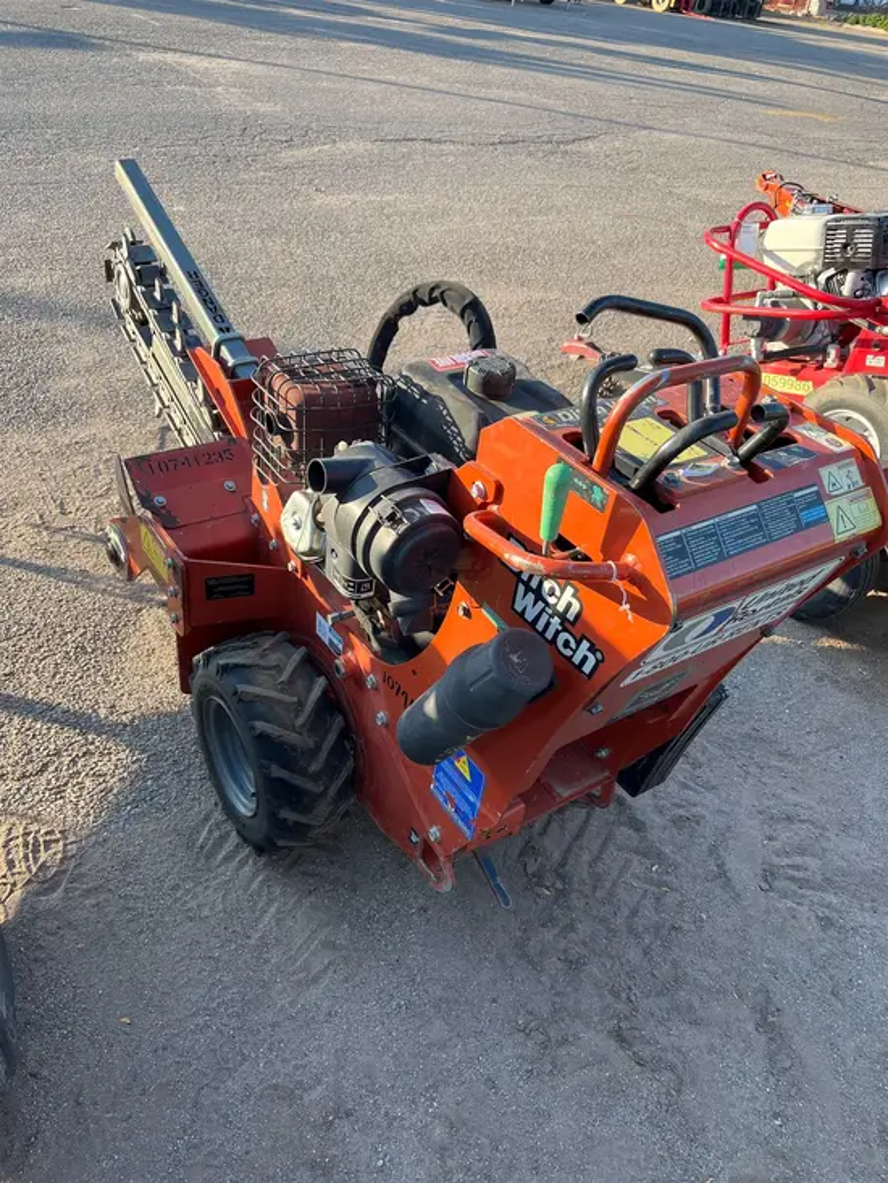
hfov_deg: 53.1
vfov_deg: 67.3
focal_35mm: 26
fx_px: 889
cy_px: 592
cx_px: 444
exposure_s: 1/502
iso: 50
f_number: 1.6
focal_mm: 5.1
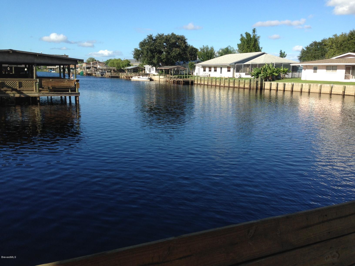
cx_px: 178
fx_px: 338
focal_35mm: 33
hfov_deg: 55.4
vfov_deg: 42.9
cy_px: 133
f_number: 2.4
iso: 50
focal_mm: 4.13
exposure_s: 1/1004
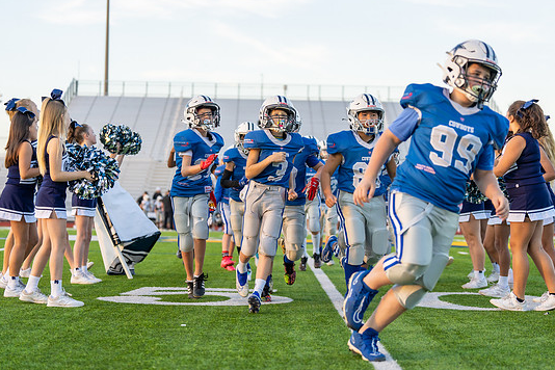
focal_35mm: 76
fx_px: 1172
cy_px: 196
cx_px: 298
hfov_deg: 26.6
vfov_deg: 17.9
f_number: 2.8
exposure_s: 1/1250
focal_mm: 70
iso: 640
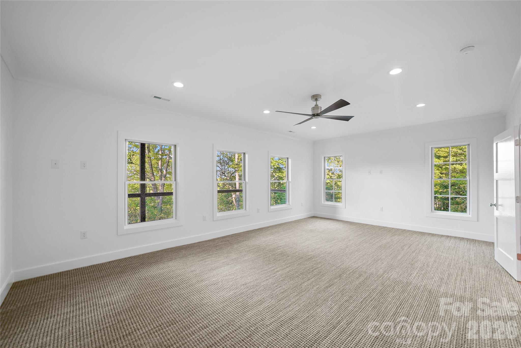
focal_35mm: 14
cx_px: 260
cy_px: 174
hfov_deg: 104.2
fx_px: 203
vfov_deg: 81.3
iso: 200
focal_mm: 14
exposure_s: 1/4
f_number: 9
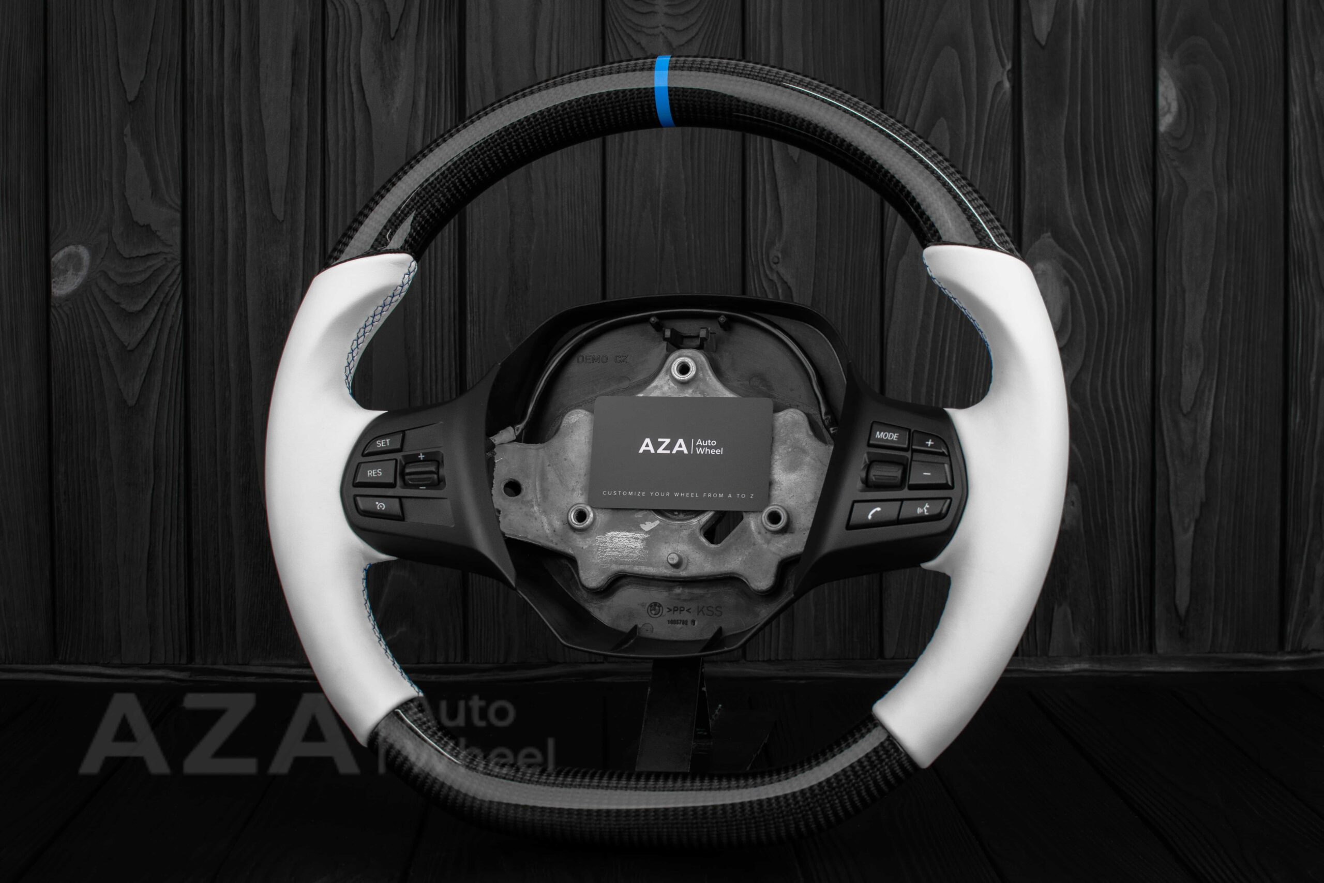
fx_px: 1931
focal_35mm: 52
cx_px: 662
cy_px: 442
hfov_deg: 37.8
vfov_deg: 25.8
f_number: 6.3
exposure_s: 1/125
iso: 500
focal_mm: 35
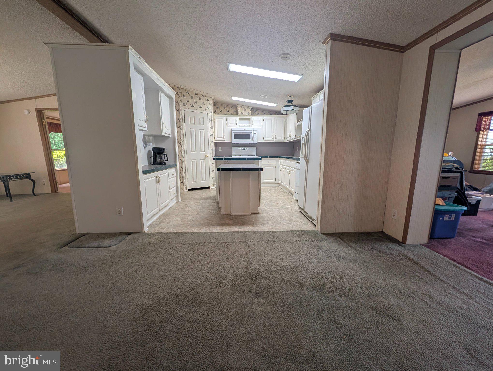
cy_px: 186
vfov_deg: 94.6
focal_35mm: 12
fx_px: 171
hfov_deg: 110.5
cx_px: 246
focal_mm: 2.02
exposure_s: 1/120
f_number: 1.7
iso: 65
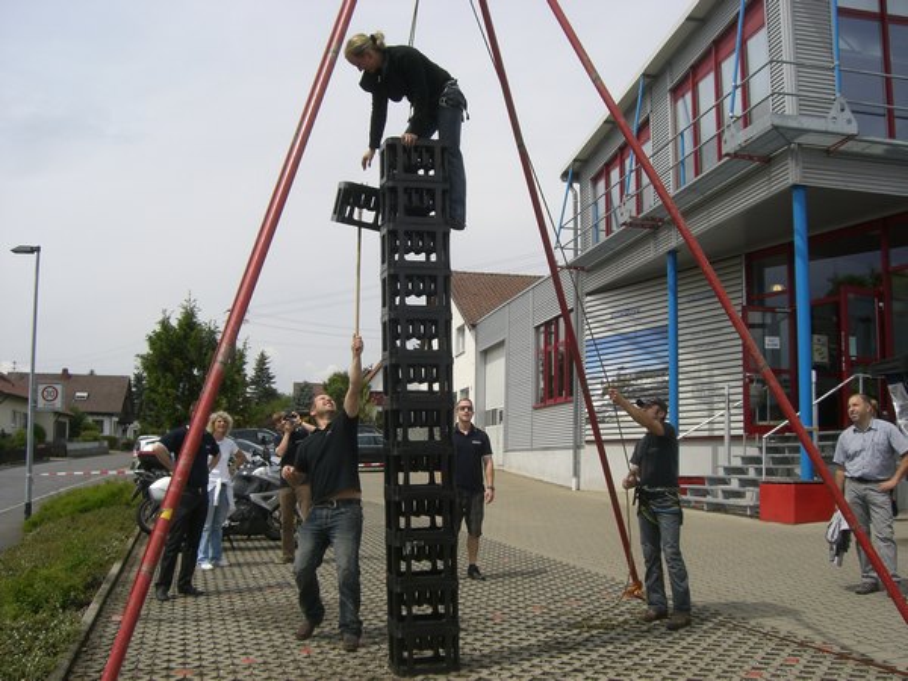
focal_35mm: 38
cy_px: 340
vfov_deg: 37.7
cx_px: 454
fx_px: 997
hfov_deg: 49.0
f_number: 4.3
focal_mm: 6.2
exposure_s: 1/800
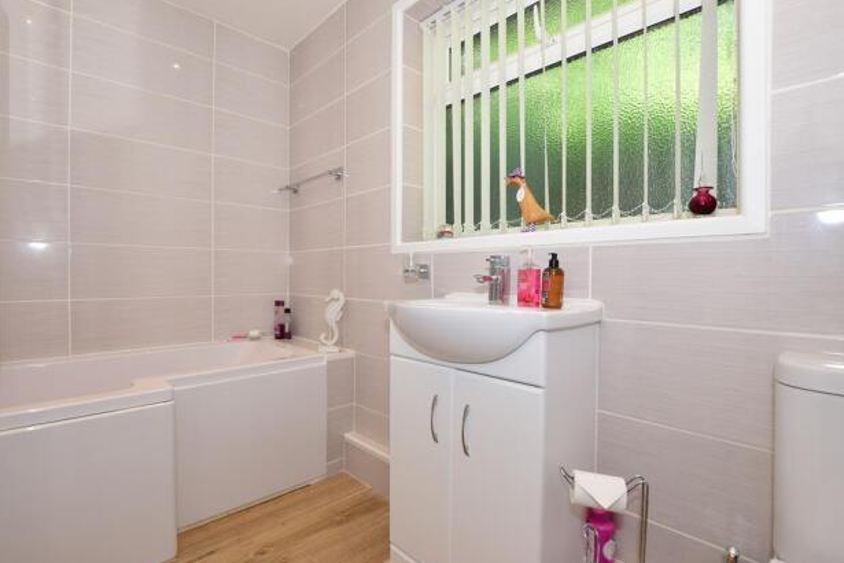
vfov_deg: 73.7
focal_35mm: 16
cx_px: 405
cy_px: 279
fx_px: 375
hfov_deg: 96.7
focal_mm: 10
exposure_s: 1/60
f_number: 7.1
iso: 400
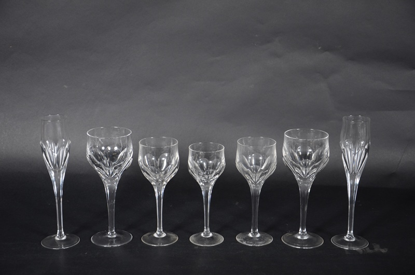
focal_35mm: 63
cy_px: 138
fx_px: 725
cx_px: 208
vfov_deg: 21.5
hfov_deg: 32.0
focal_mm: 42
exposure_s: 1/250
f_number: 4.8
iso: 320
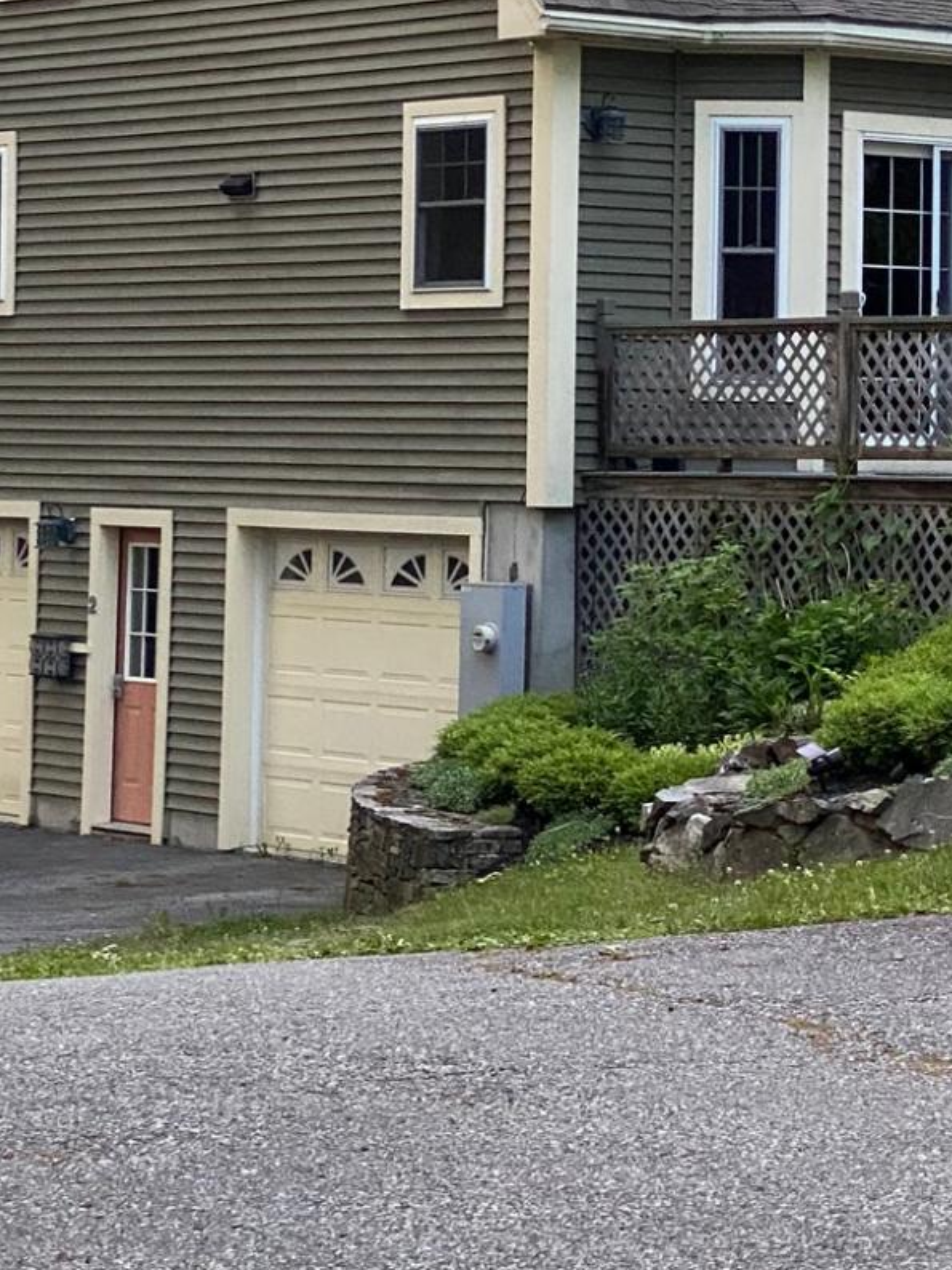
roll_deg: -1.8
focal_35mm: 131
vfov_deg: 15.0
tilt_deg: +0.5
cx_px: 1059
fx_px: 4806
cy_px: 336
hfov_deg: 11.2
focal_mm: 6
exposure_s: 1/121
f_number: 2
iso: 125
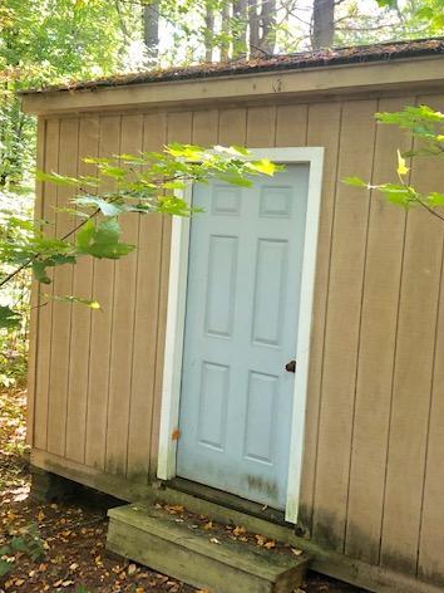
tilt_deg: -6.2
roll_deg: -3.0
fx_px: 650
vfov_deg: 49.0
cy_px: 293
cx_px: 268
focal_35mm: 38
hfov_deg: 37.6
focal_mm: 3.99
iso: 40
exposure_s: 1/30
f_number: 1.8
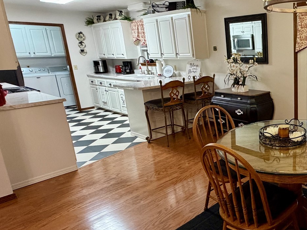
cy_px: 109
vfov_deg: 48.2
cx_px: 285
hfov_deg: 52.8
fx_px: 257
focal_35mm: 29
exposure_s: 1/60
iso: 320
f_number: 2.2
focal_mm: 2.22
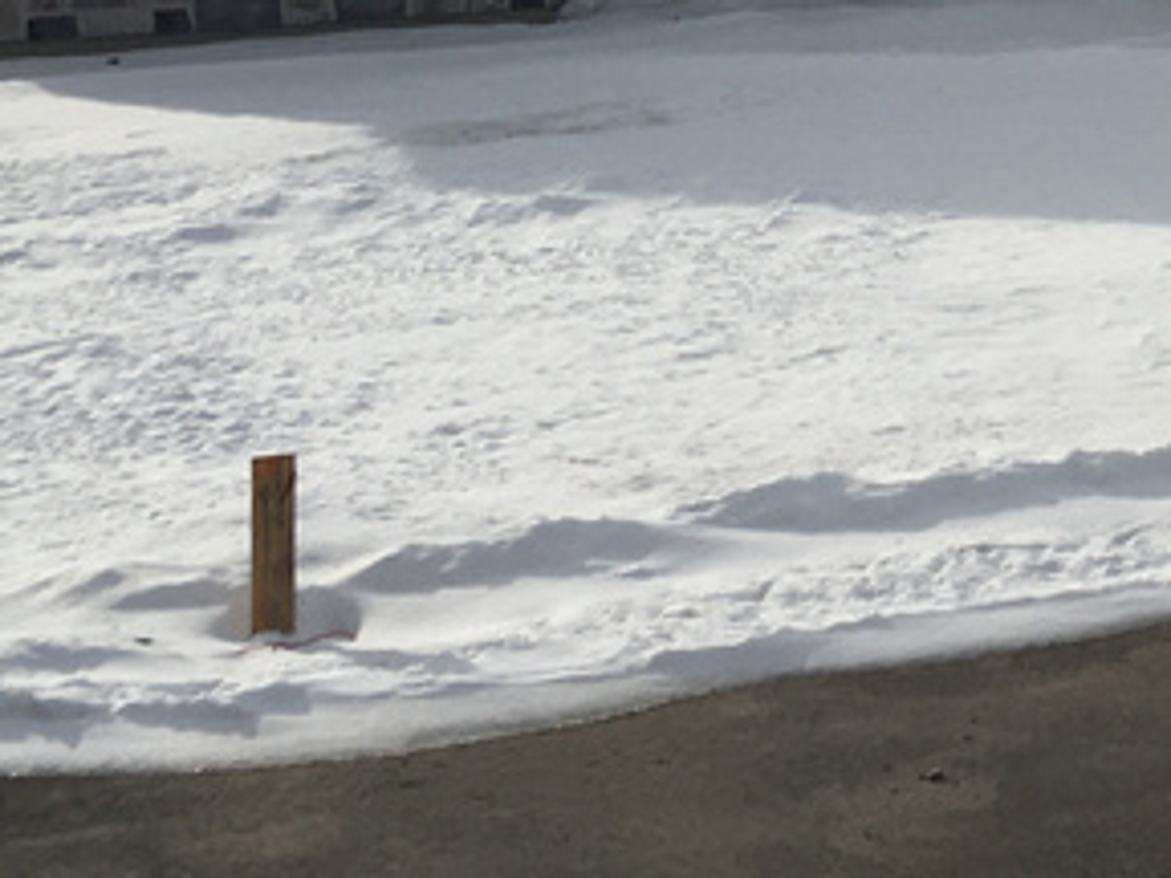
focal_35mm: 103
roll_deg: +2.4
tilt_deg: +2.2
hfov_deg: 17.3
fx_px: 3484
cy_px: -260
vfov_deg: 13.8
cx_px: 1724
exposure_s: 1/3663
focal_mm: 4.15
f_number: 2.2
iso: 25
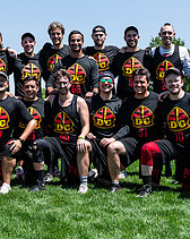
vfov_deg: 25.4
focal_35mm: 75
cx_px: 34
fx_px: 529
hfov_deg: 20.1
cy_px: 101
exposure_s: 1/800
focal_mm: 29
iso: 140
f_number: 5.6
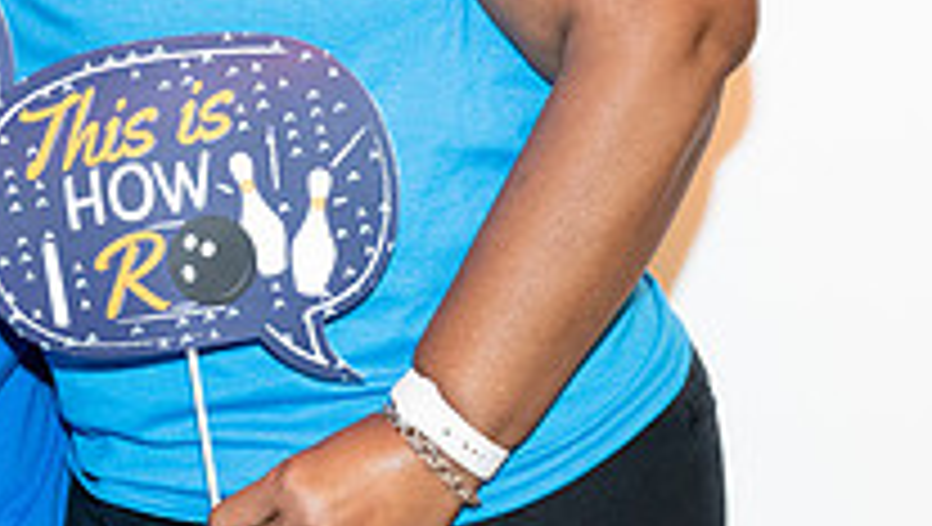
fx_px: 3315
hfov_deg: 15.7
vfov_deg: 8.9
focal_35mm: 134
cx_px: 34
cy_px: -214
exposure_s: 1/80
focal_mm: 45
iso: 1600
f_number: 5.6
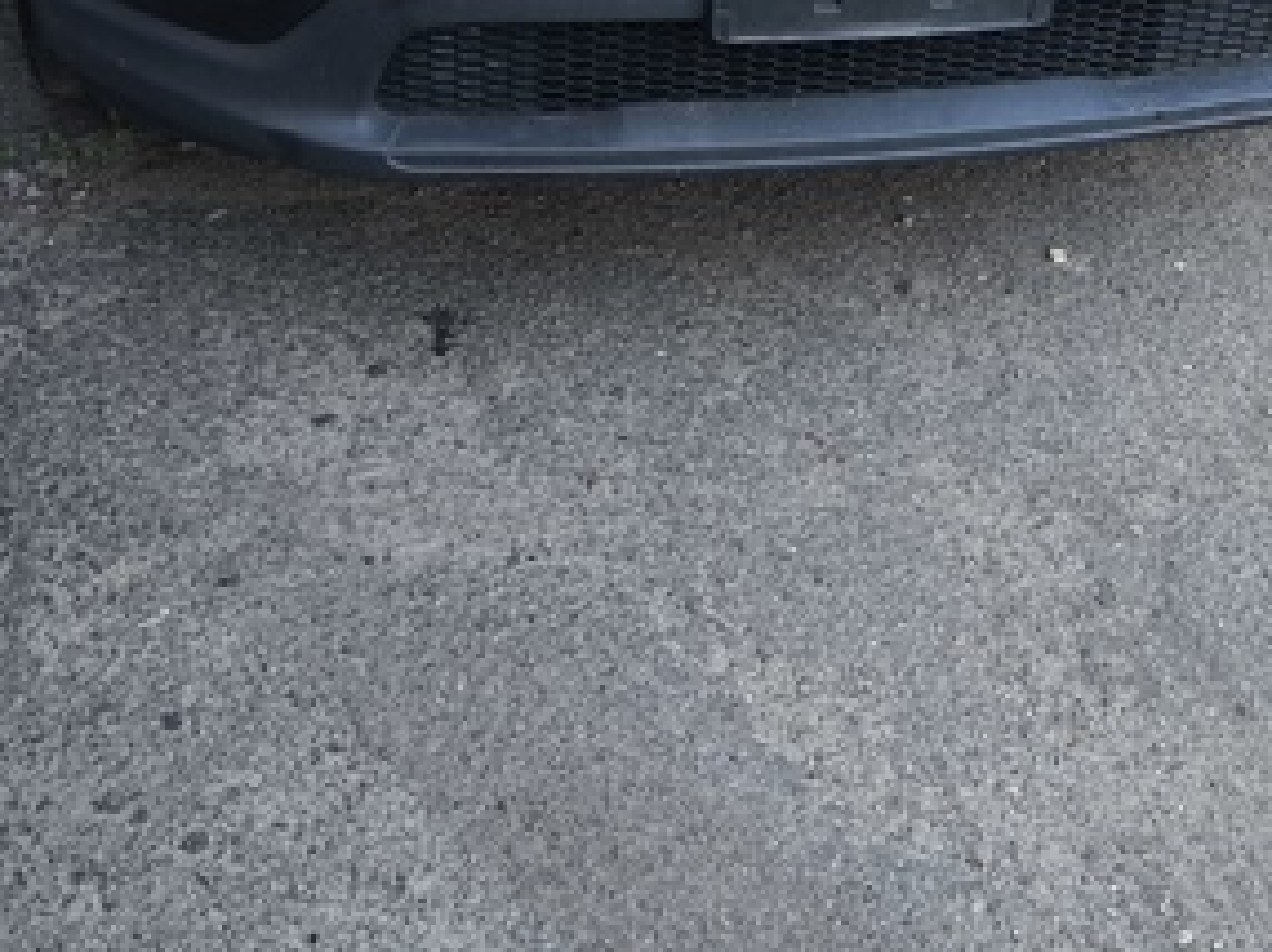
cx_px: 801
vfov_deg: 24.6
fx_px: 2056
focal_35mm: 56
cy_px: -53
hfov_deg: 34.2
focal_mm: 4.71
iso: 50
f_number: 1.7
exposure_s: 1/100
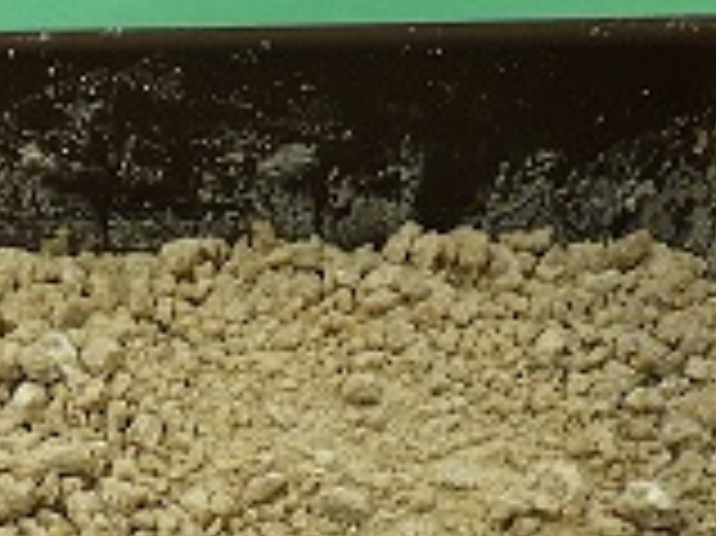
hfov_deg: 21.2
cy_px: 770
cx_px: 27
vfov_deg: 15.3
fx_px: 1860
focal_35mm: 90
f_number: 3.5
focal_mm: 5
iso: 250
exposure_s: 1/45
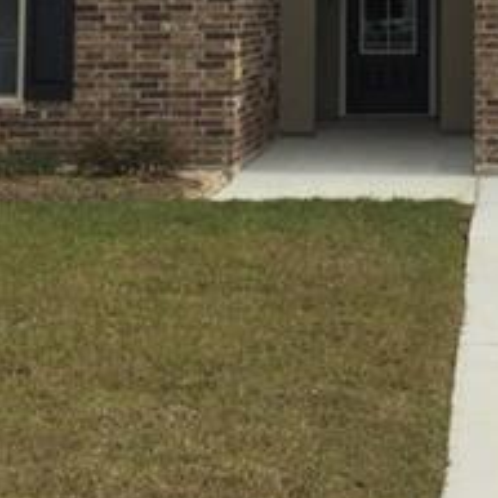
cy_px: -88
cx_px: 490
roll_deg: -0.5
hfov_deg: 19.8
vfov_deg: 19.3
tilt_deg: +3.6
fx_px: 1383
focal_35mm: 85
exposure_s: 1/1883
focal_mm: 4.15
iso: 32
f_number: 2.2
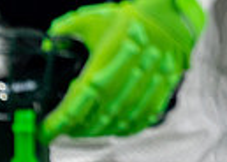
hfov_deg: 1.9
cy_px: -196
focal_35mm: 1062
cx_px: 387
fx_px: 6843
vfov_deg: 1.4
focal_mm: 176
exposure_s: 1/400
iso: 640
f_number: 2.8
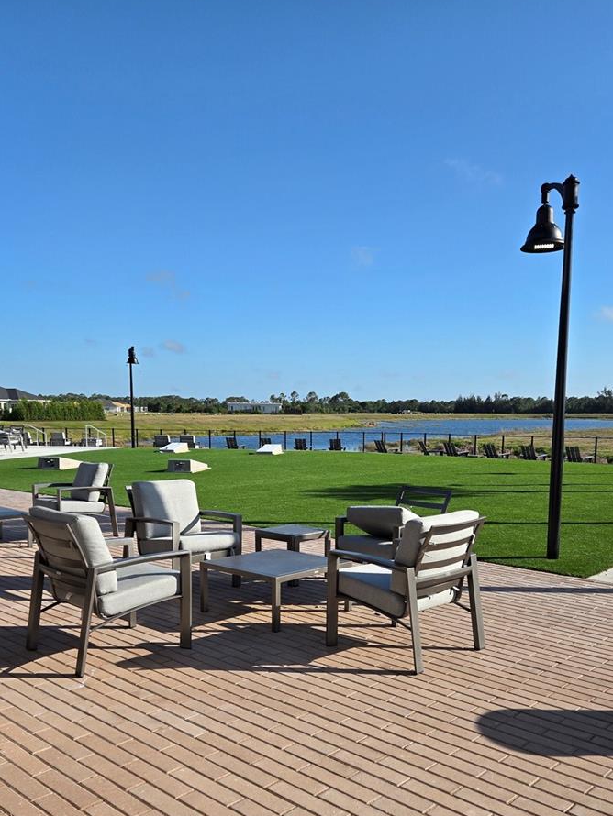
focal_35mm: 31
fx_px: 732
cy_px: 523
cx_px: 339
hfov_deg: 45.4
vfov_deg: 57.4
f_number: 1.8
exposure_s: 1/2921
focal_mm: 5.4
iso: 40
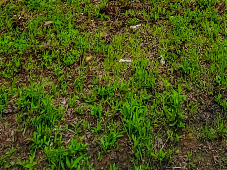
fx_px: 485
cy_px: -260
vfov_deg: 13.4
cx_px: 180
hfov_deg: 25.9
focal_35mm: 74
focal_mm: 2.2
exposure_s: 1/950
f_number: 2.2
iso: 50
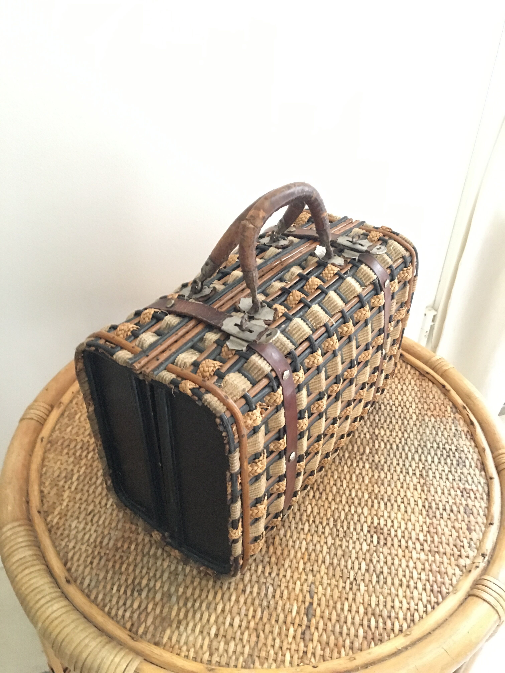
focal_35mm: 29
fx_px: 564
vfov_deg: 61.7
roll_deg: -1.3
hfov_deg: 48.2
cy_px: 336
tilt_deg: -36.1
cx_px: 252
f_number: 2.2
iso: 320
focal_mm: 4.15
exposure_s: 1/17
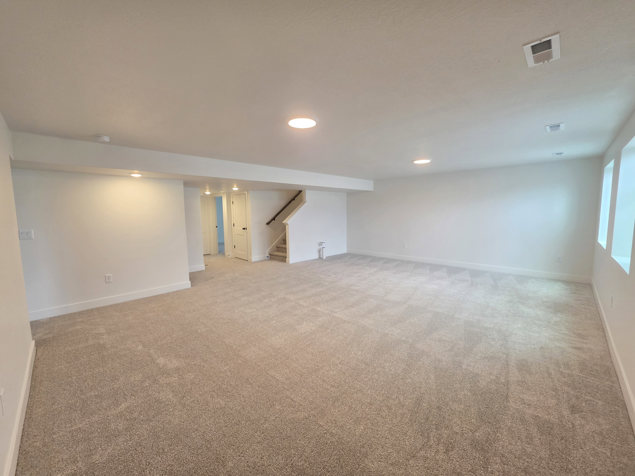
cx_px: 318
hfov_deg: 106.2
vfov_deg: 89.9
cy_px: 238
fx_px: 238
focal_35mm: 13
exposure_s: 1/120
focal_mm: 2.2
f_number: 1.9
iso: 200
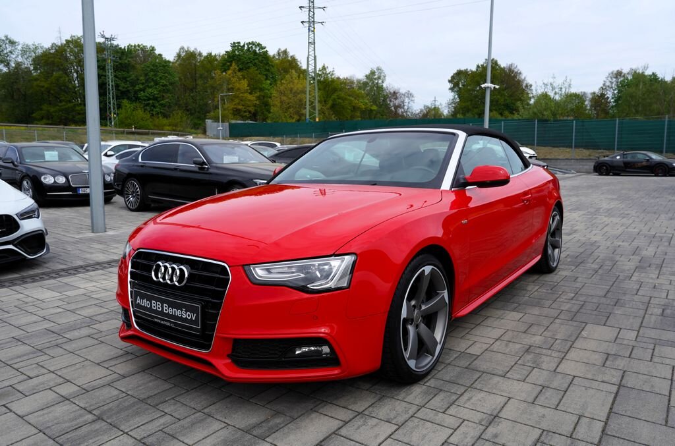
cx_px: 338
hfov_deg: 69.5
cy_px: 223
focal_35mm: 26
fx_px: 486
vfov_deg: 49.3
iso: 100
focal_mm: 26
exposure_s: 1/250
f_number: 8
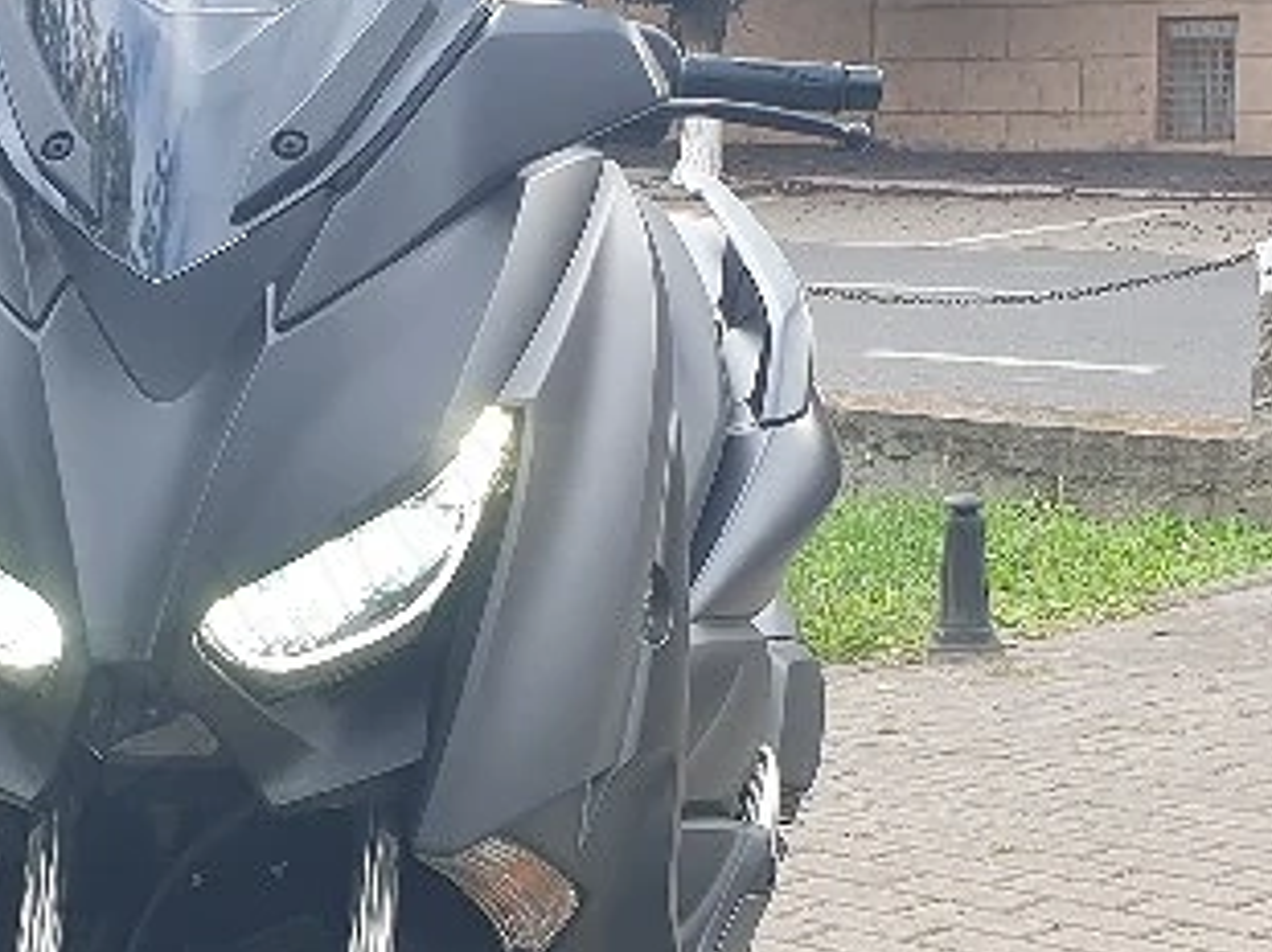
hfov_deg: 23.1
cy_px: 792
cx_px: 336
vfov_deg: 17.4
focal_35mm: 84
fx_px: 3084
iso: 50
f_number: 2.4
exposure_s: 1/100
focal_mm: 4.3
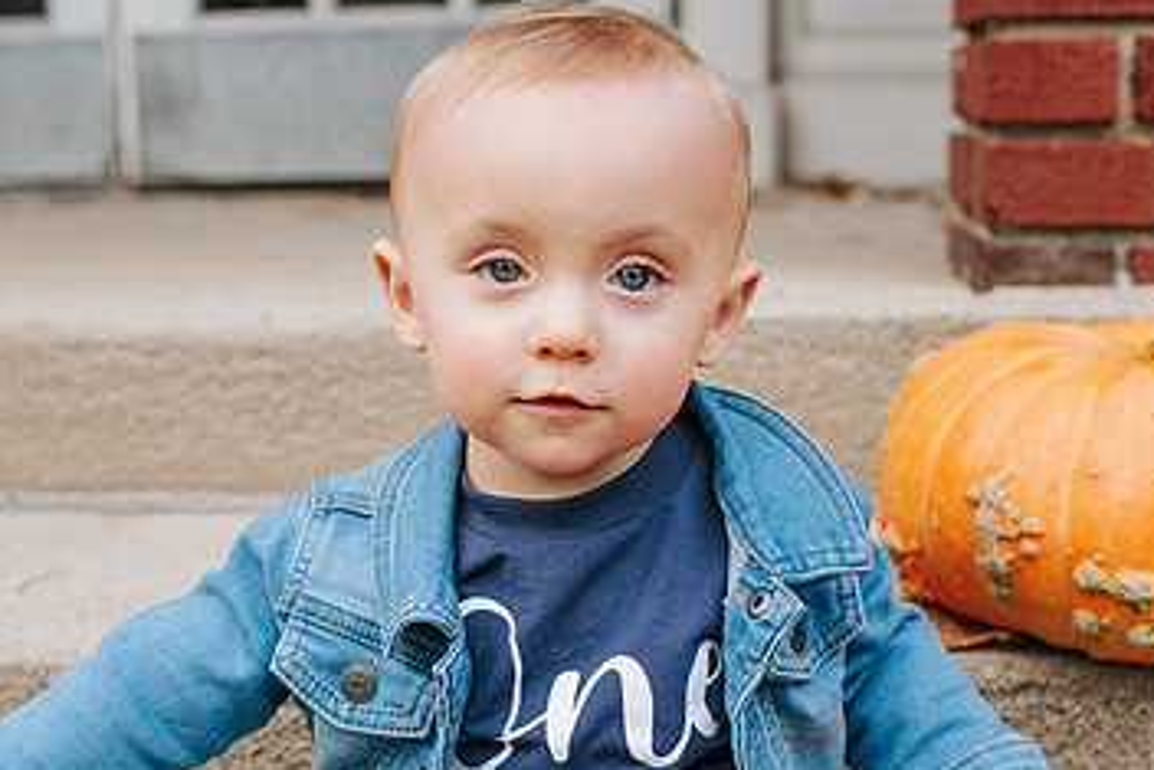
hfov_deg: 31.4
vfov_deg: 21.1
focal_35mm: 64
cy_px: 542
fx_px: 2052
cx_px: 502
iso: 640
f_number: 3.2
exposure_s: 1/320
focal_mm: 35
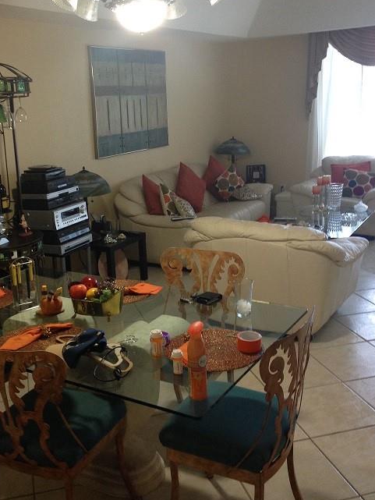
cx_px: 164
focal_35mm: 42
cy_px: 211
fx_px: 606
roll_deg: +1.7
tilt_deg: -7.2
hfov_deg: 34.3
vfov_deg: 44.6
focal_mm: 4.12
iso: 125
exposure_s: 1/20
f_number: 2.4
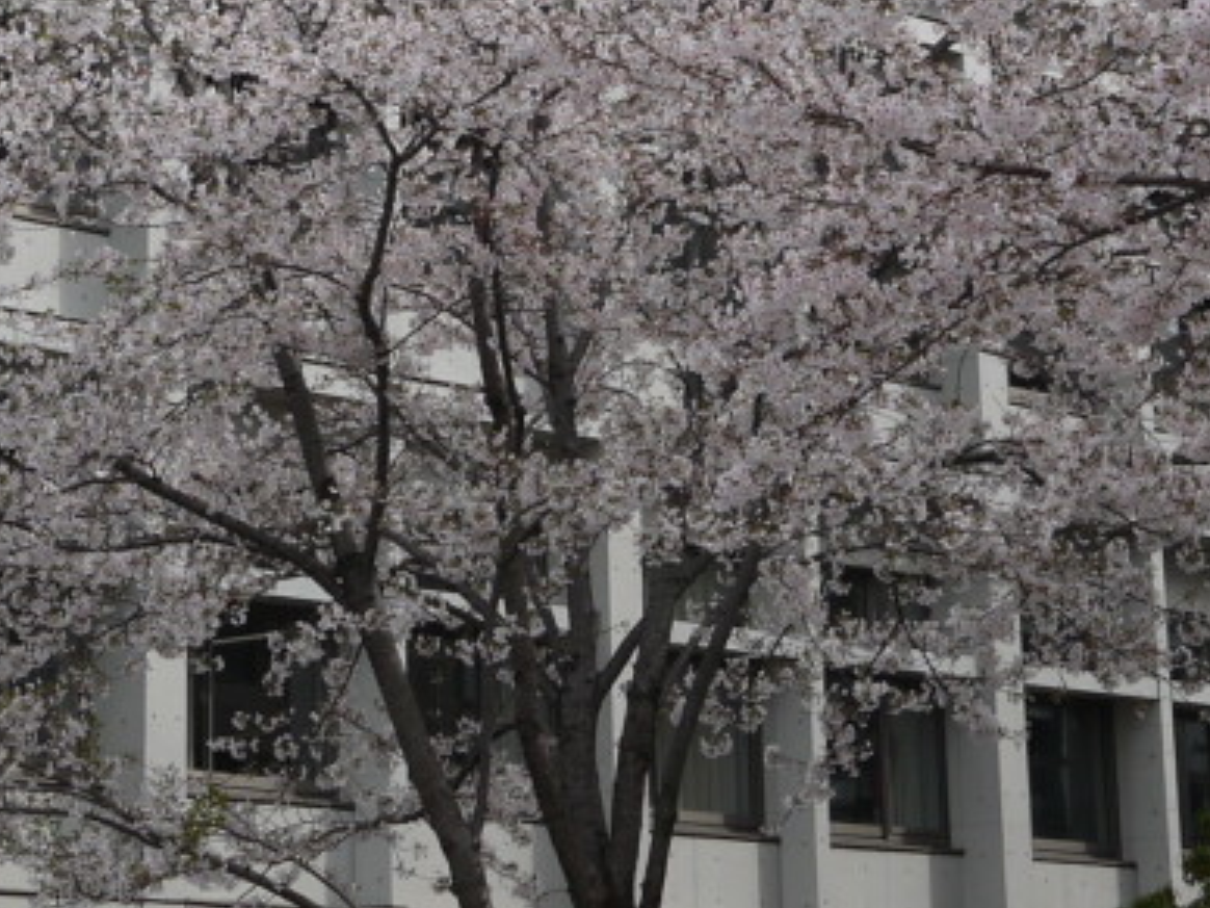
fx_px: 4754
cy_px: -409
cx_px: 424
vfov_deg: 10.6
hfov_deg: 14.5
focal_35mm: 136
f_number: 8
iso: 100
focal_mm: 22
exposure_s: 1/400
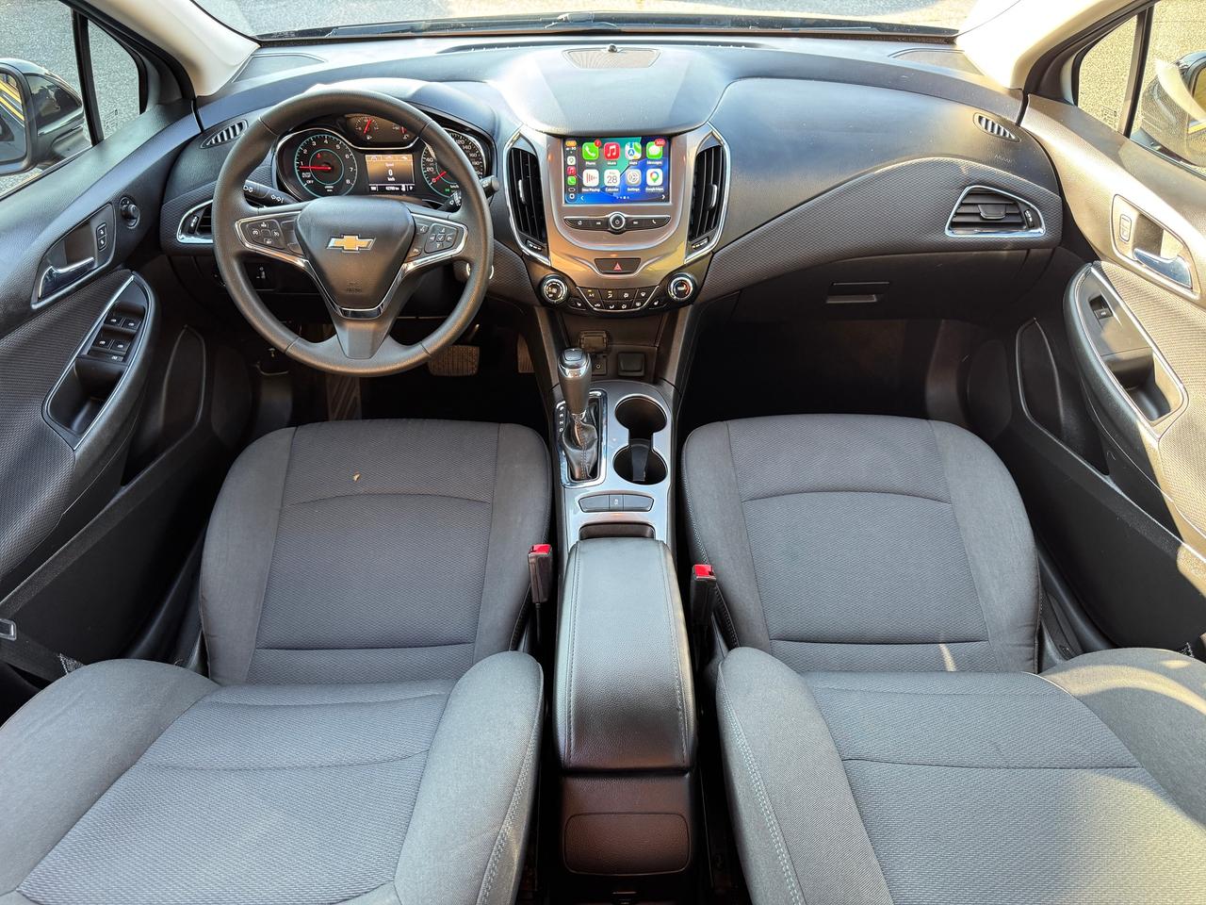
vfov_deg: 56.8
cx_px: 603
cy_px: 452
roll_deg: +0.6
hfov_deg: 71.6
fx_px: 836
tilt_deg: -38.5
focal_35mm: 24
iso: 200
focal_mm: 6.76
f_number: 1.78
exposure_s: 1/93
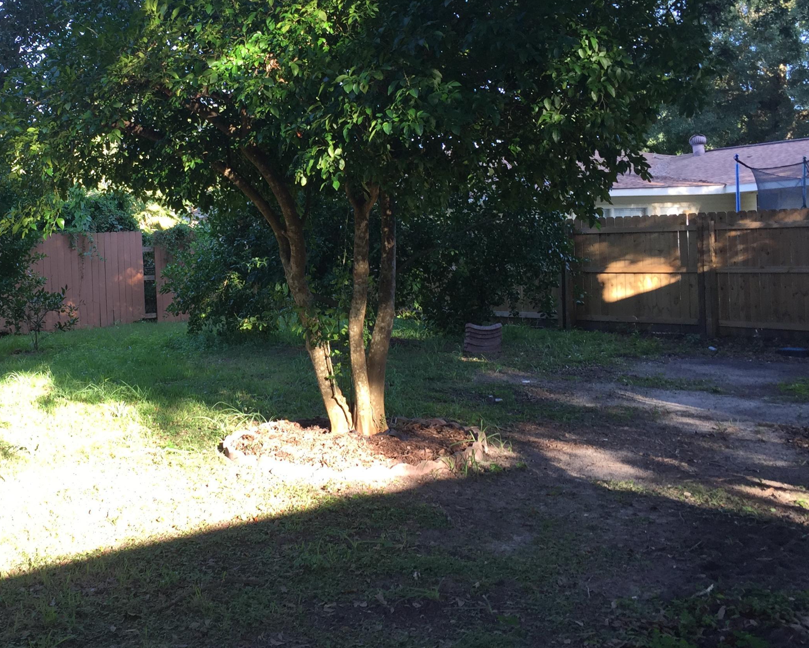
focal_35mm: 41
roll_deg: +1.4
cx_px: 250
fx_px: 982
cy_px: 240
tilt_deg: +0.8
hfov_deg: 43.9
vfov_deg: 36.3
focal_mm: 4.15
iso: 40
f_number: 2.2
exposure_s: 1/120
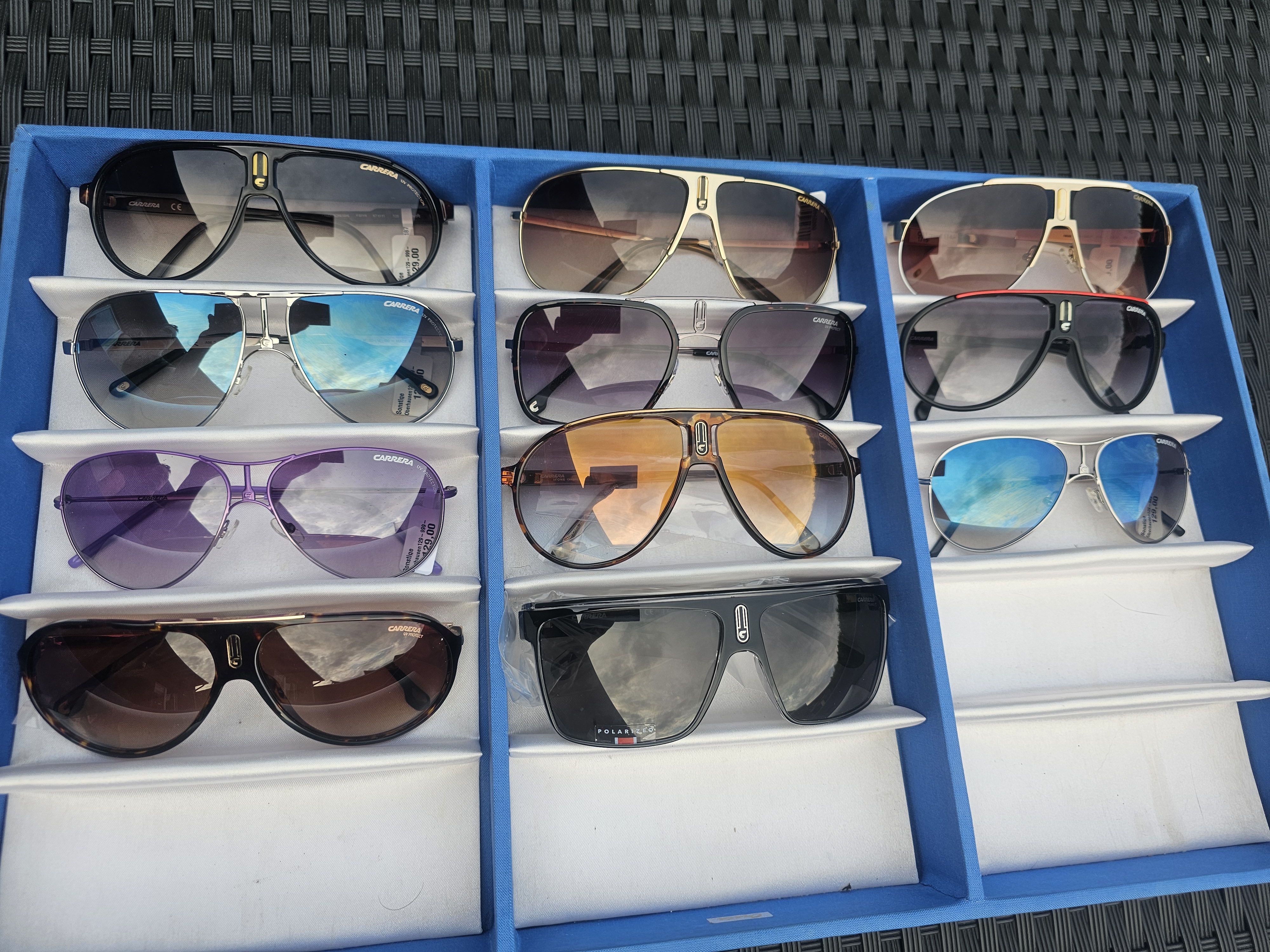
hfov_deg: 73.9
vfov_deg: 58.9
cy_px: 476
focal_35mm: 23
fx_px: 844
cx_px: 635
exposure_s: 1/182
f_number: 1.7
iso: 40
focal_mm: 6.3
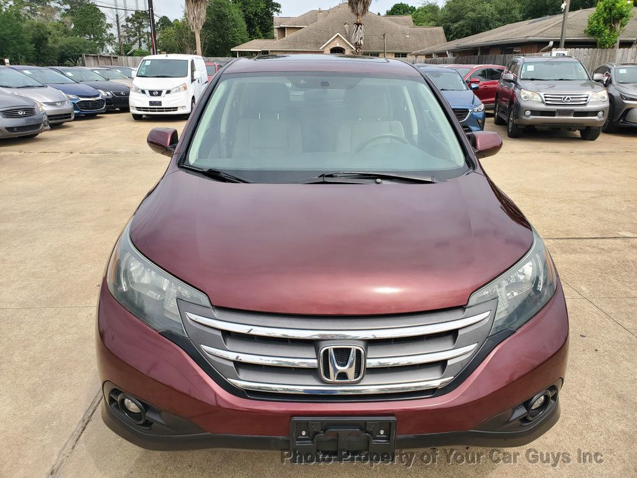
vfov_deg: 53.1
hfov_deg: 67.3
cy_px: 239
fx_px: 478
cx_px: 318
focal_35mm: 26
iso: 50
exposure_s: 1/1019
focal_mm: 4.3
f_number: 2.4
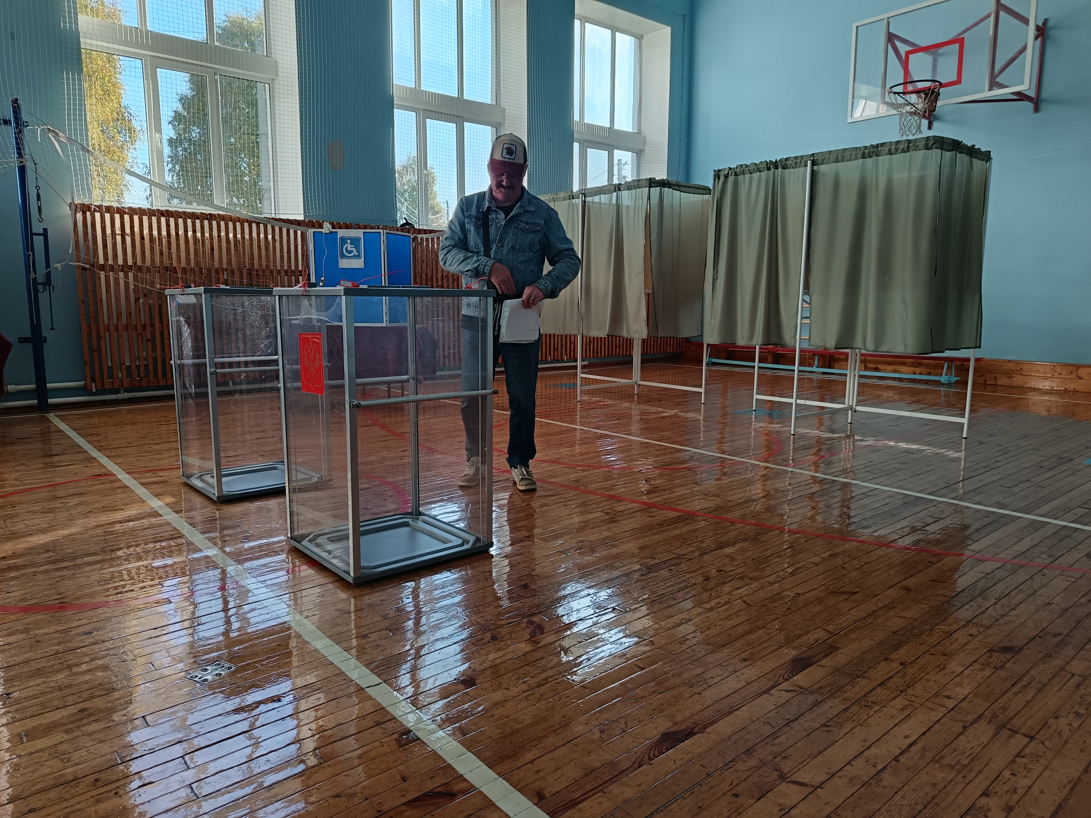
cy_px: 409
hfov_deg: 71.6
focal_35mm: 24
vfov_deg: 56.8
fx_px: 756
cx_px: 546
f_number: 1.75
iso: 533
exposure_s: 1/100
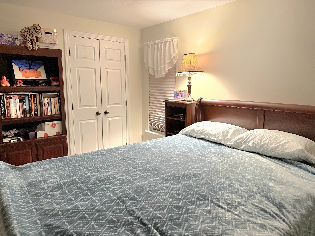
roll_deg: -0.6
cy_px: 118
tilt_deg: -8.3
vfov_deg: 56.8
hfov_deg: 71.6
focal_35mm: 24
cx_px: 158
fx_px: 218
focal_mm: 6.76
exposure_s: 1/60.2
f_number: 1.78
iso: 800
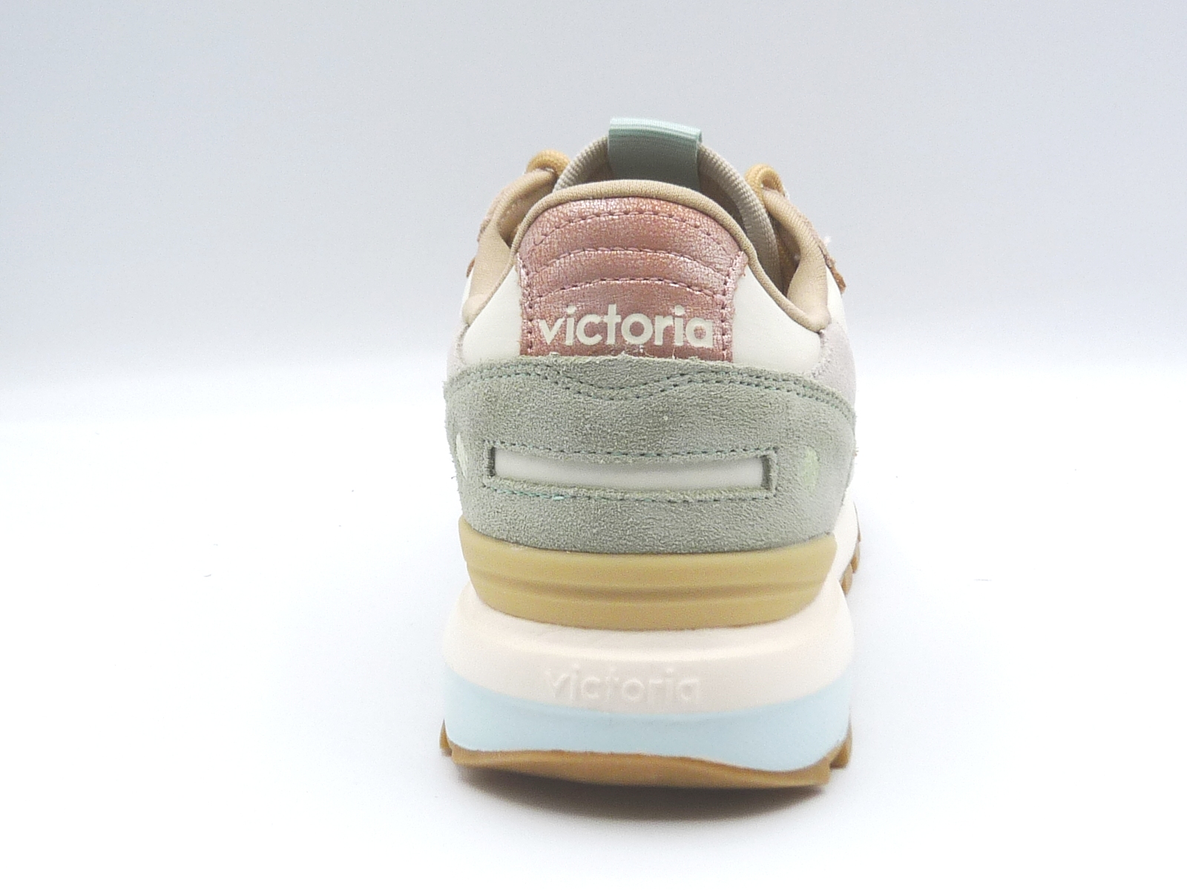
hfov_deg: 37.5
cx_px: 594
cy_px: 445
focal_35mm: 51
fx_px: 1749
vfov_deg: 28.6
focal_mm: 5.2
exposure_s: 1/200
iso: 100
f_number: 5
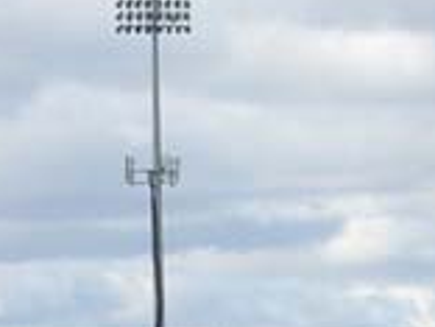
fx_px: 5328
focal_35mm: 424
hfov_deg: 4.7
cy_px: 475
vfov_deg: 3.5
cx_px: 42
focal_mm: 10.7
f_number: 5.8
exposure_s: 1/320
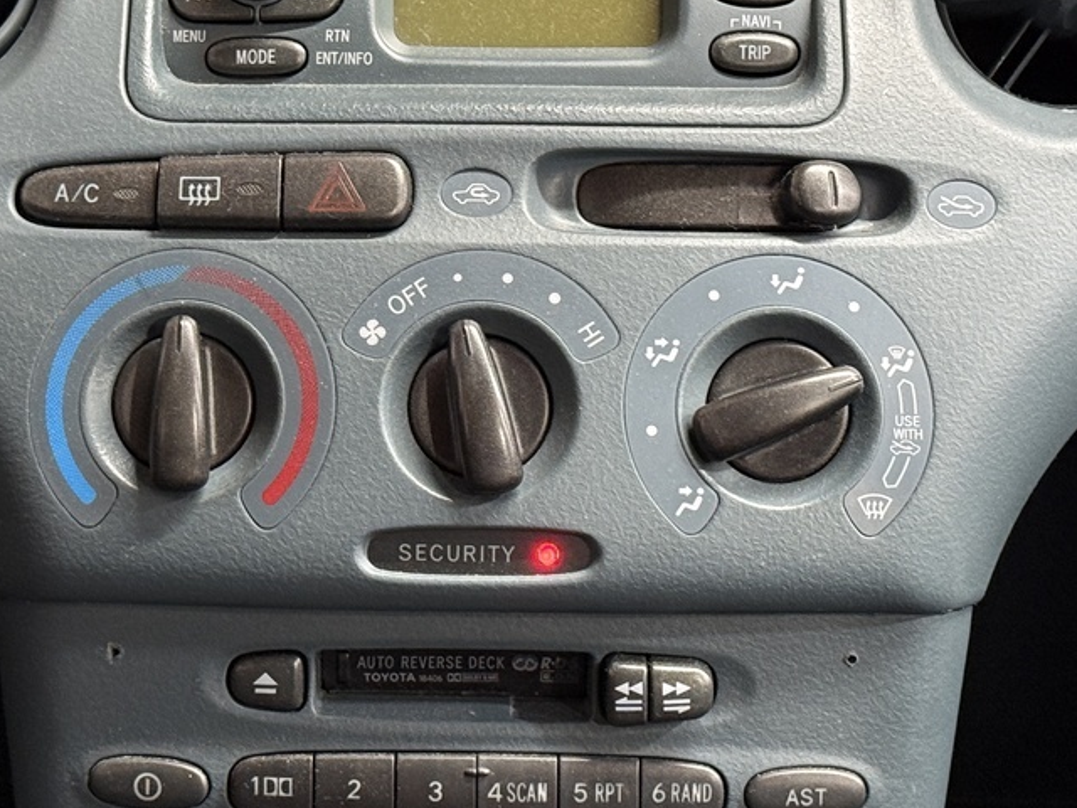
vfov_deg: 13.7
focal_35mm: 108
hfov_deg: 18.2
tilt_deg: -18.5
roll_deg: +0.1
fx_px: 3360
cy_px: 195
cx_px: 448
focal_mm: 6.76
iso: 200
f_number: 1.78
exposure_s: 1/33
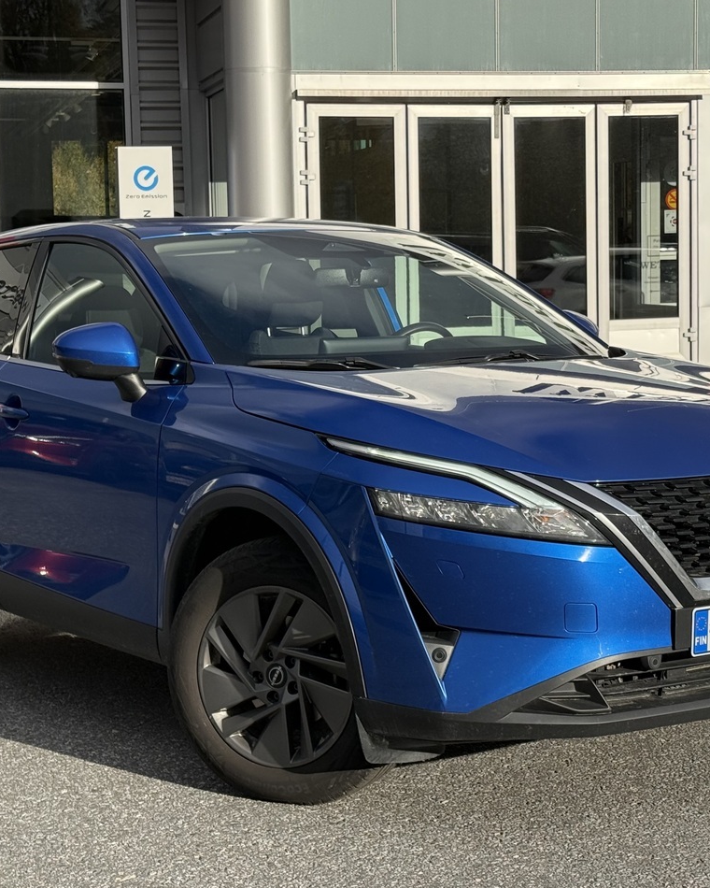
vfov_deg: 26.8
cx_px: 354
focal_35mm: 71
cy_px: 399
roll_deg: +0.4
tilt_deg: -4.6
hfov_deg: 21.6
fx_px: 1865
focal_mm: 6.76
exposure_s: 1/3534
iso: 64
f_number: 1.78
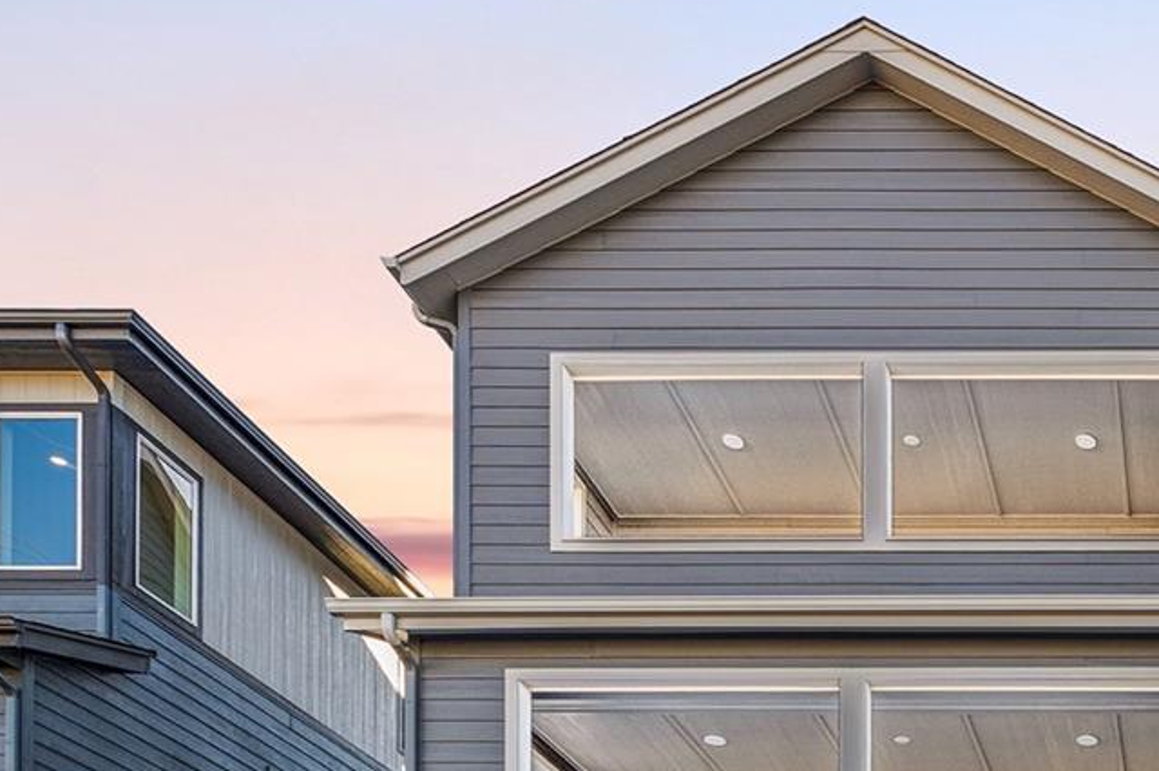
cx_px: 1306
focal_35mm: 40
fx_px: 1287
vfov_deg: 29.5
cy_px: 881
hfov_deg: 38.9
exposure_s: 1/30
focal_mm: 16
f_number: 8
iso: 160
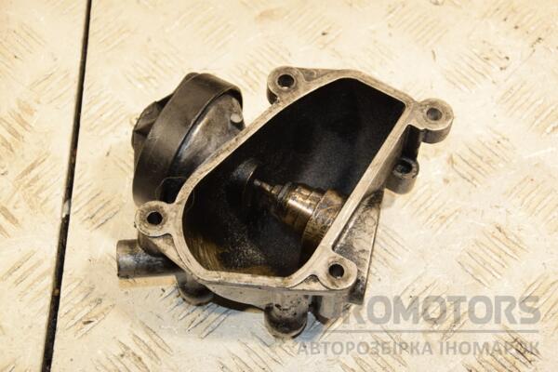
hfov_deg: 27.0
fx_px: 1162
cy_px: 186
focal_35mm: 75
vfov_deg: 18.2
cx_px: 279
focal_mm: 50
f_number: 5
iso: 800
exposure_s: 1/200
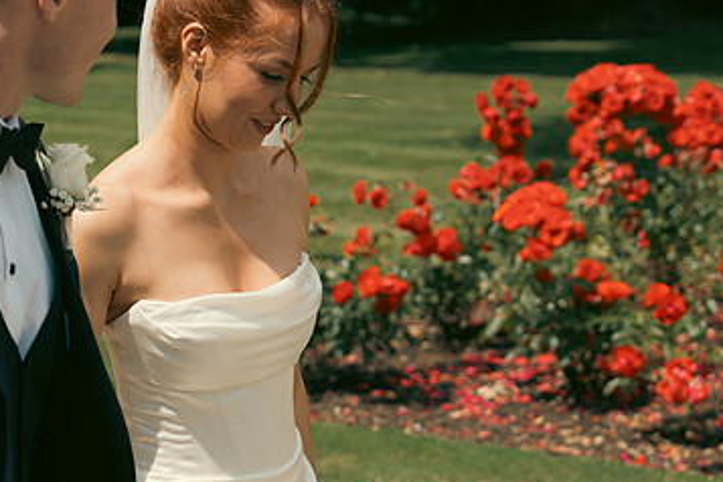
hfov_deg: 16.7
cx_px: 200
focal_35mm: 122
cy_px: 191
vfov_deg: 11.2
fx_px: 2450
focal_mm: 50
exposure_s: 1/2000
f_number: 3.5
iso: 160
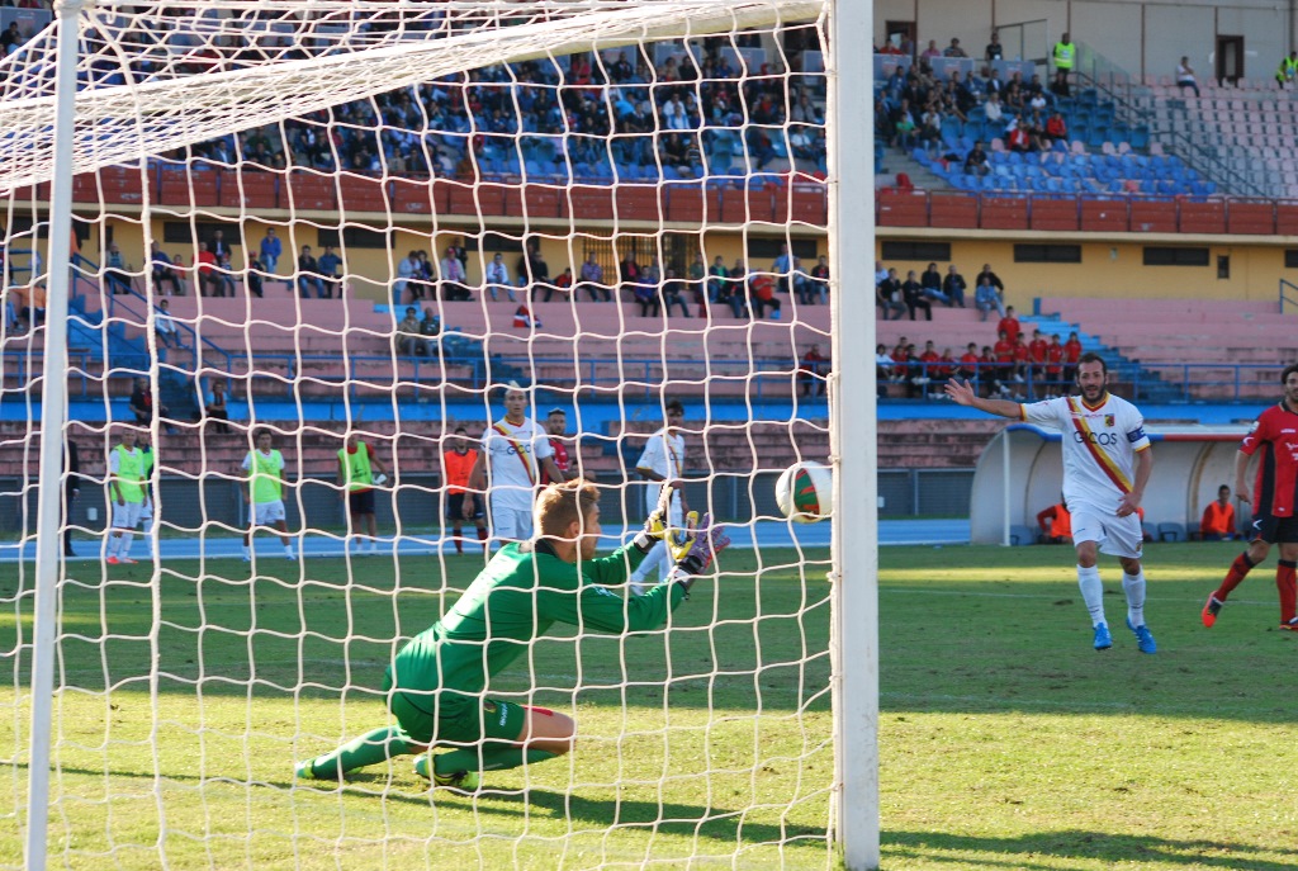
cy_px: 436
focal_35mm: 123
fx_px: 4443
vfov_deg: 11.2
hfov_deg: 16.6
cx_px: 649
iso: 400
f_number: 5
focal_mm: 82
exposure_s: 1/500
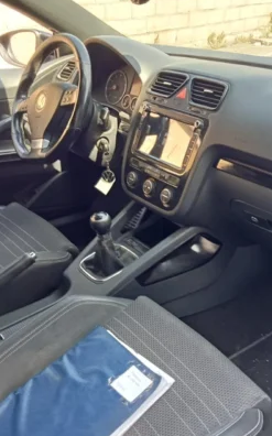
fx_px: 535
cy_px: 242
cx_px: 137
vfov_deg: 44.3
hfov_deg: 28.6
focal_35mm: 45
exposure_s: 1/50
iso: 129
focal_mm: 3.46
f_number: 2.2
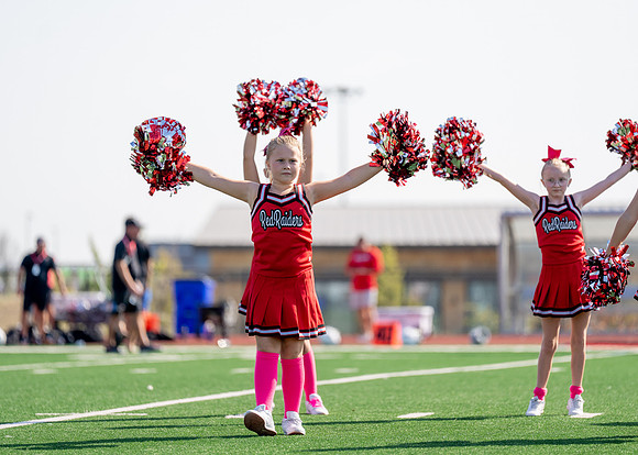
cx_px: 319
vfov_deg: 6.9
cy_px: 228
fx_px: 3796
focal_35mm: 210
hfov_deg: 9.6
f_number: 2.8
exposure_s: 1/1250
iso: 100
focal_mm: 200
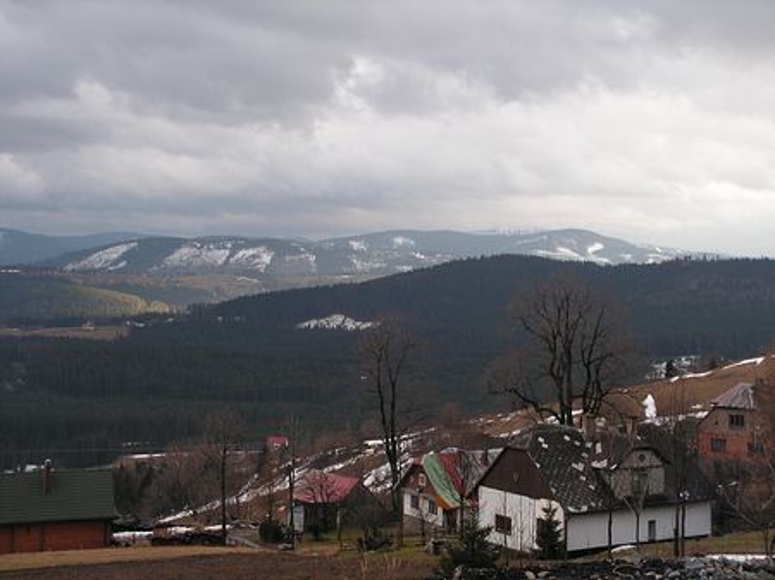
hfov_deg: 32.7
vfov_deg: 24.8
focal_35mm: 59
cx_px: 388
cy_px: 290
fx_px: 1320
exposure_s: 1/60
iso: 50
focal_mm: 9.9
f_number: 3.3
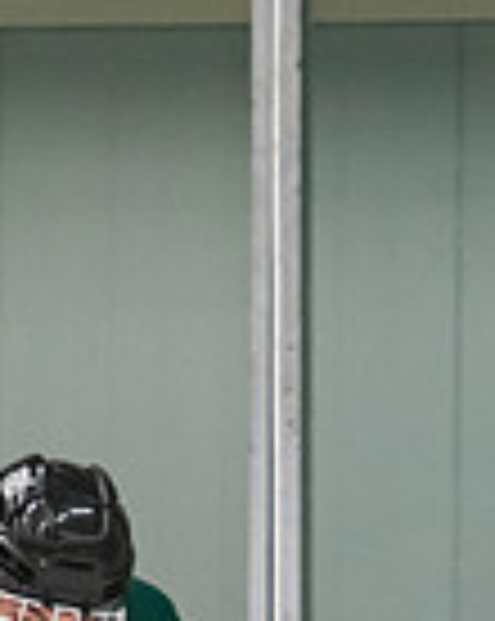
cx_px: 27
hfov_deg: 1.7
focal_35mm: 896
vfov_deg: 2.2
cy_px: 1259
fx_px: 16445
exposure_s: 1/640
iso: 2000
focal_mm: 135
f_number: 3.2
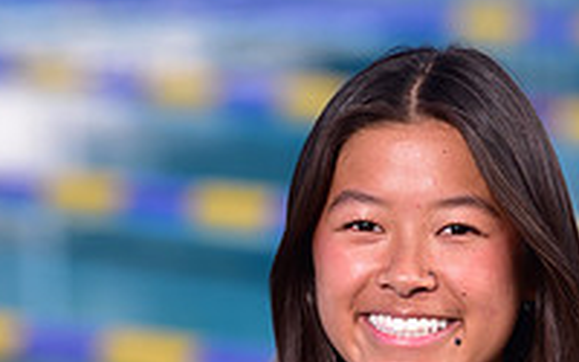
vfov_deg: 2.2
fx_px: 9310
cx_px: 401
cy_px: 608
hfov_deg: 3.6
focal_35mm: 590
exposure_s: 1/250
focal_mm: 200
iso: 80
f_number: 5
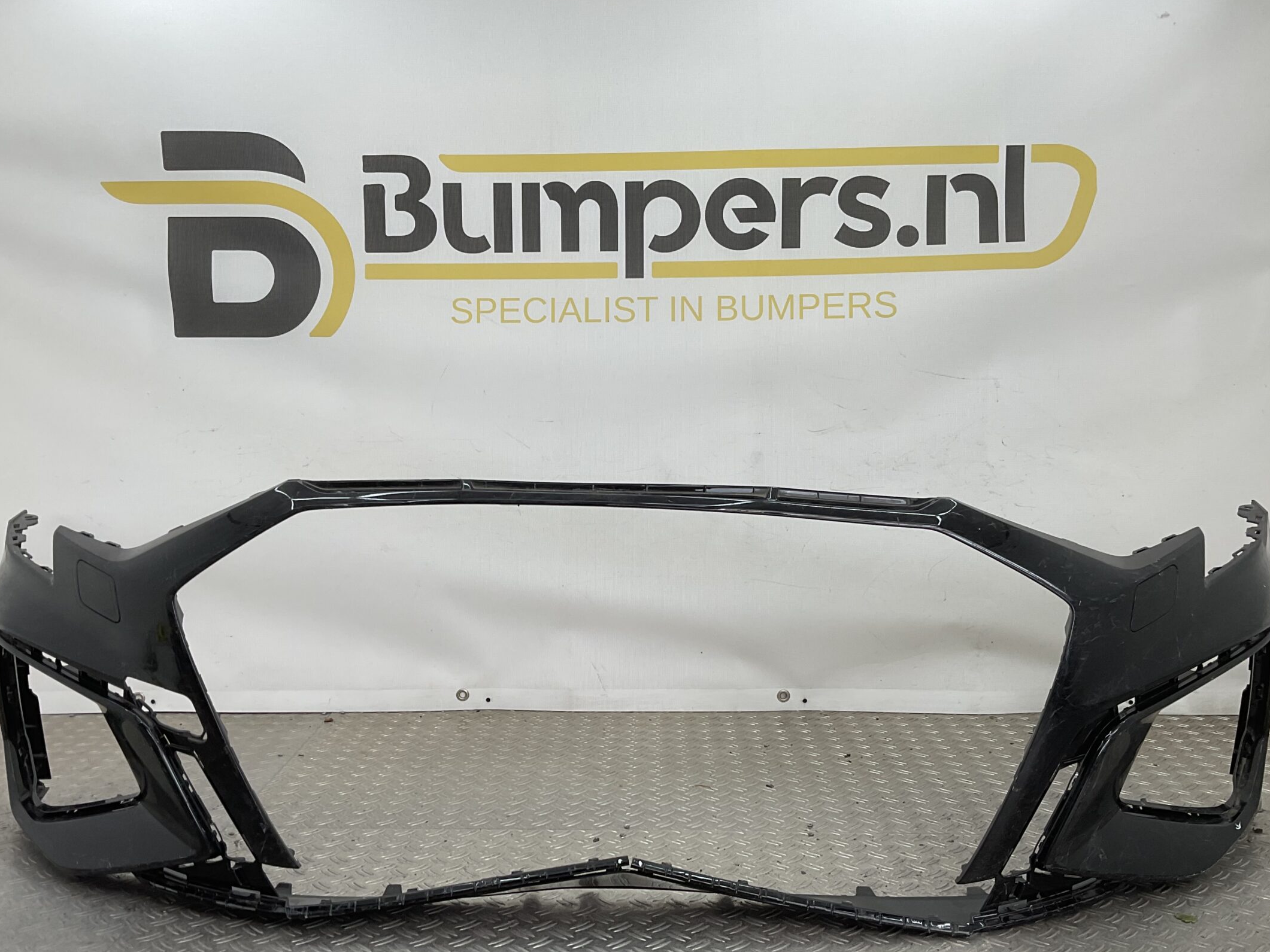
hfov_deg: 52.6
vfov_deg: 40.6
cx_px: 617
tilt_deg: -8.4
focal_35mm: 35
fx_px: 1284
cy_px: 552
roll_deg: -0.7
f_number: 1.8
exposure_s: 1/139
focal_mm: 3
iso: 16
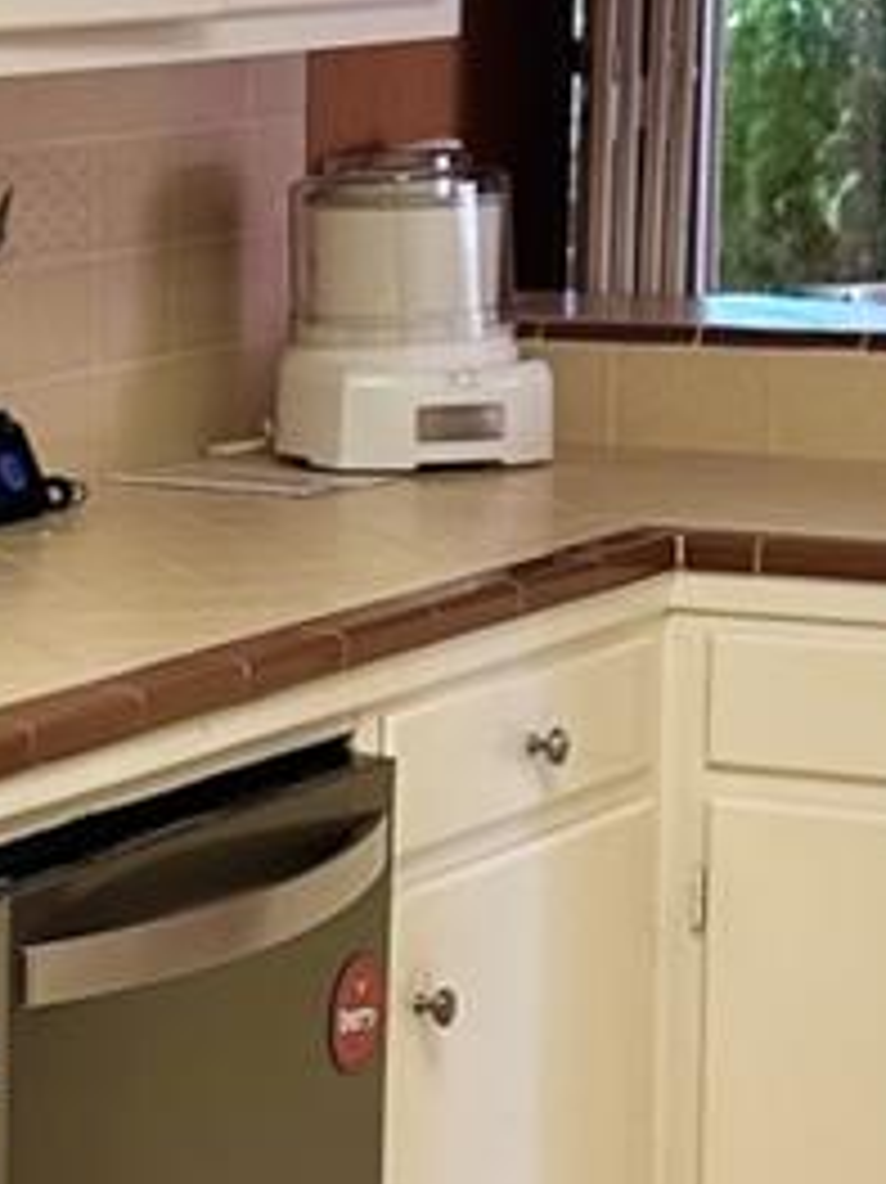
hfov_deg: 9.9
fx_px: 4679
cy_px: 563
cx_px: -983
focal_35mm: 137
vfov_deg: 14.4
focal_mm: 6.86
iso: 125
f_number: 1.78
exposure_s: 1/120
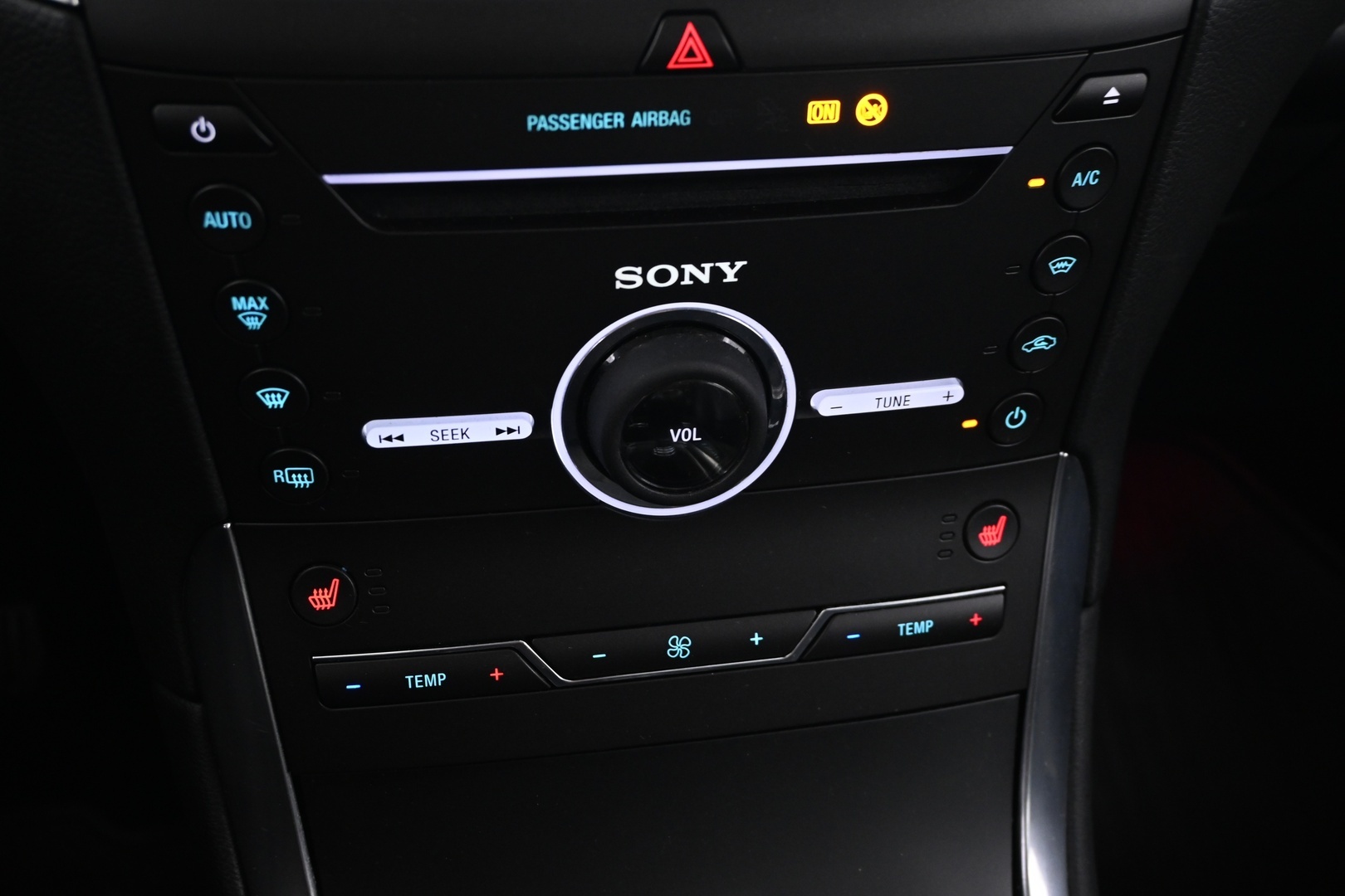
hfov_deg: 55.1
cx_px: 672
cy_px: 448
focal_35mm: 34
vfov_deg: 38.4
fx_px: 1289
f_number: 4.2
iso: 1600
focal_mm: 23
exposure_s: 1/6
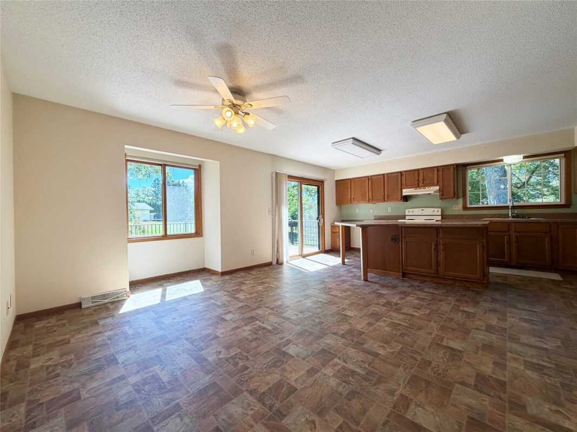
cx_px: 288
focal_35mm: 14
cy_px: 216
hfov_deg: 102.1
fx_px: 233
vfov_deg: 85.7
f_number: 2.2
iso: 80
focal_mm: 2.22
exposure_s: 1/120
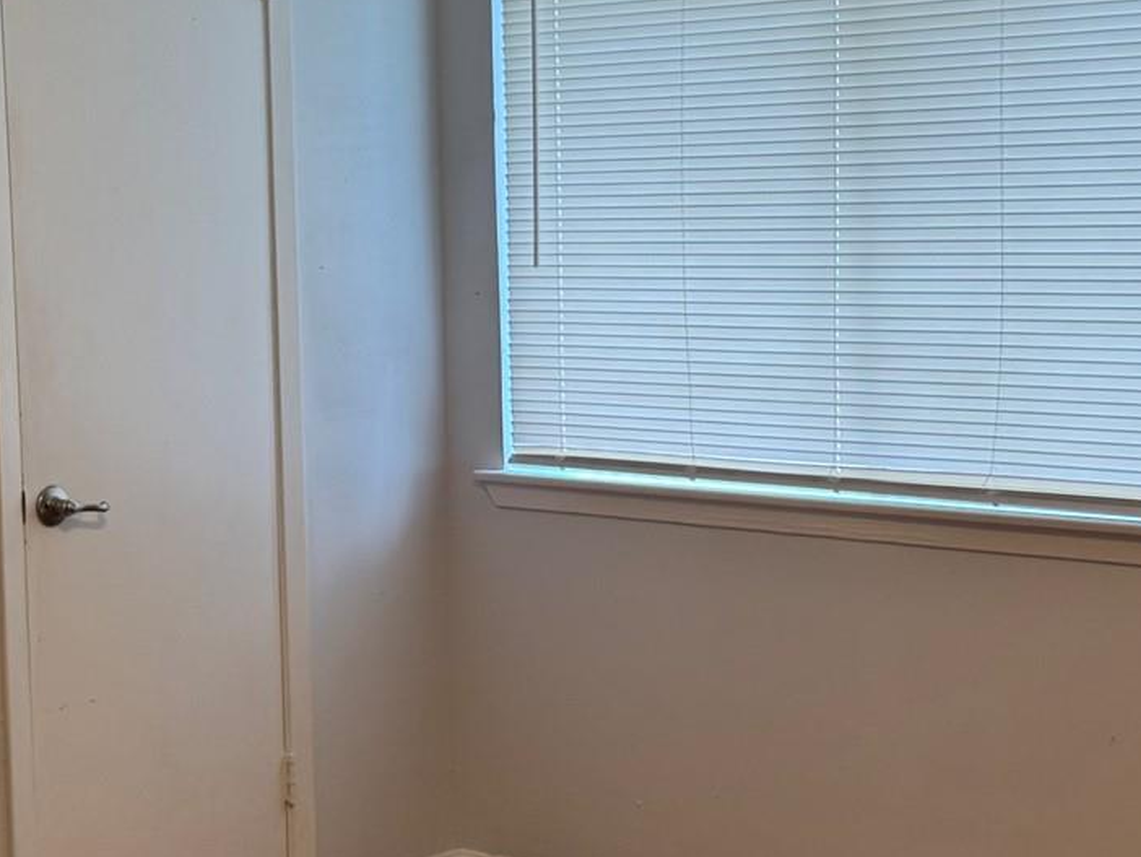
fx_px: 2308
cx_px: 436
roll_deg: +2.8
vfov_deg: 21.0
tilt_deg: -3.0
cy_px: 395
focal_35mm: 70
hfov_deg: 27.7
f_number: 1.78
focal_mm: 6.76
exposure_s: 1/120
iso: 100
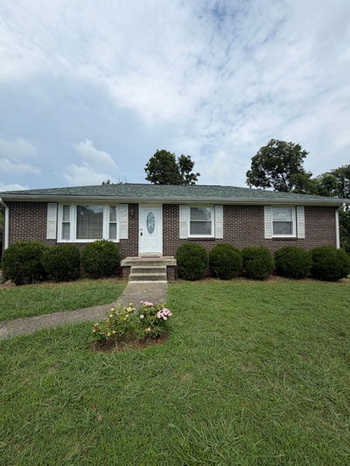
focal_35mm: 14
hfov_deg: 85.7
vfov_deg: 102.1
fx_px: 189
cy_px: 233
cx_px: 175
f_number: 2.2
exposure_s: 1/1339
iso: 20
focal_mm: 2.22
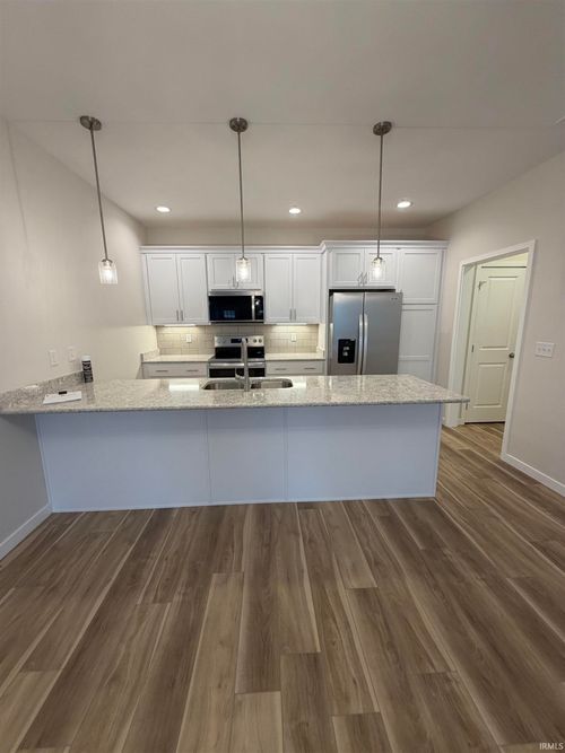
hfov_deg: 85.7
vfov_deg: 102.1
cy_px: 376
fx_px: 305
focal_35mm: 14
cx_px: 282
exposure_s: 1/120
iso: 160
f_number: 2.2
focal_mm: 2.22
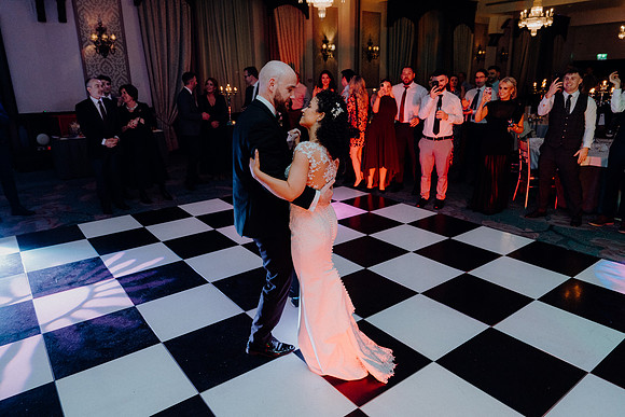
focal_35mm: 24
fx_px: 417
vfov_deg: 53.2
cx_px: 312
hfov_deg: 73.7
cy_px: 208
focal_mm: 24
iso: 2500
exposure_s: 1/160
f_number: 3.5
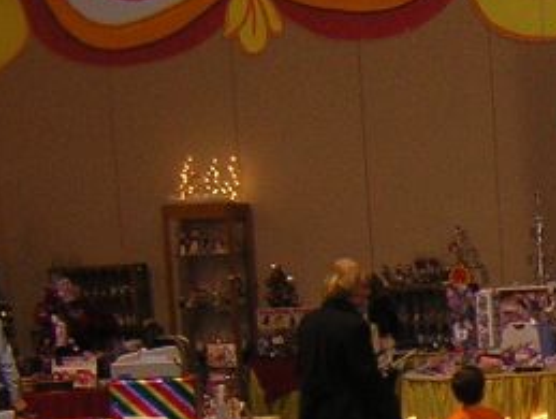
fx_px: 1785
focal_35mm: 111
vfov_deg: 12.9
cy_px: 546
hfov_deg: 16.3
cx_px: 807
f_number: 2.6
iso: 282
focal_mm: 4.7
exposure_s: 1/60.1
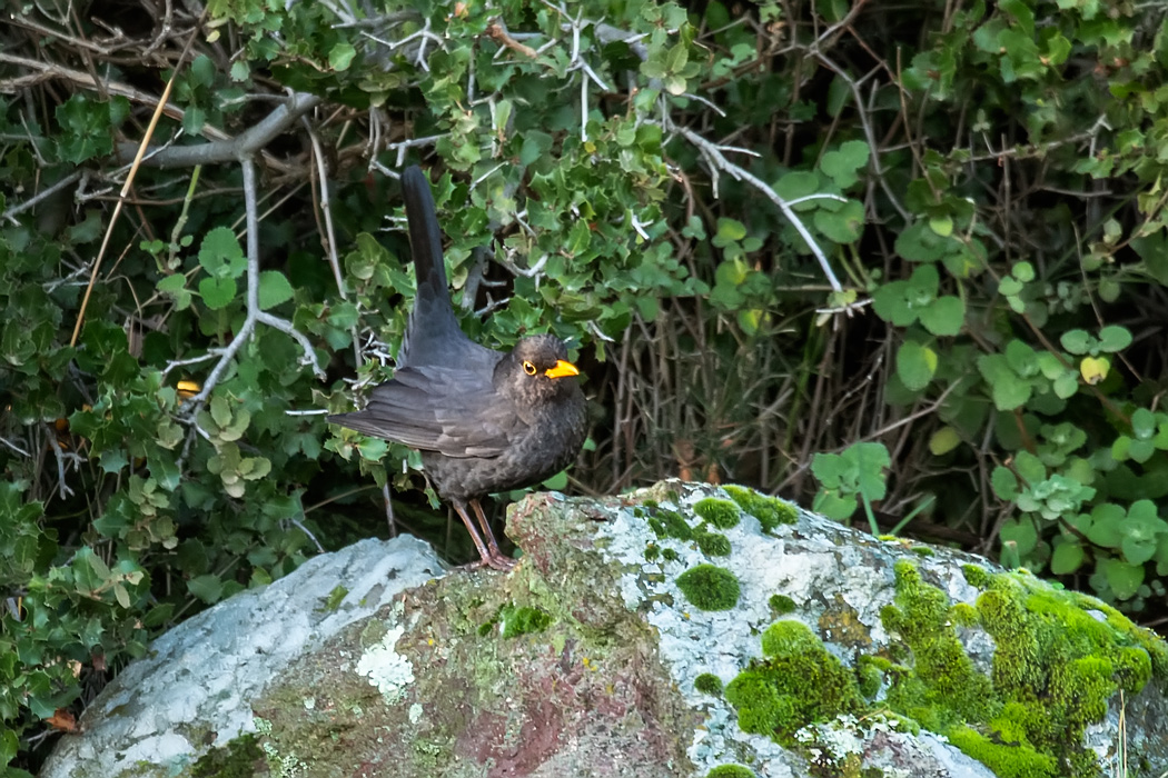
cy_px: 389
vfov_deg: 2.3
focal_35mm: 600
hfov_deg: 3.4
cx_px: 584
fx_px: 19465
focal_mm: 400
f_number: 7.1
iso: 500
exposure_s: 1/80
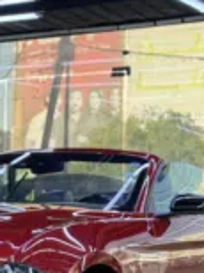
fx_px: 985
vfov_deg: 15.8
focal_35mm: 125
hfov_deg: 11.5
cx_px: -57
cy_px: 147
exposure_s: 1/247
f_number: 1.78
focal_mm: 6.76
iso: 100
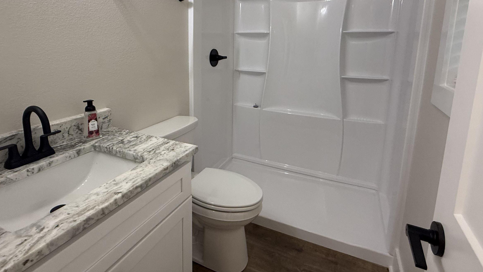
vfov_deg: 54.4
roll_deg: -2.1
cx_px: 232
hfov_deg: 86.6
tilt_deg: -9.6
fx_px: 256
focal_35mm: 20
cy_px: 85
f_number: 2.2
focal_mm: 2.22
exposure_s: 1/120
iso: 250
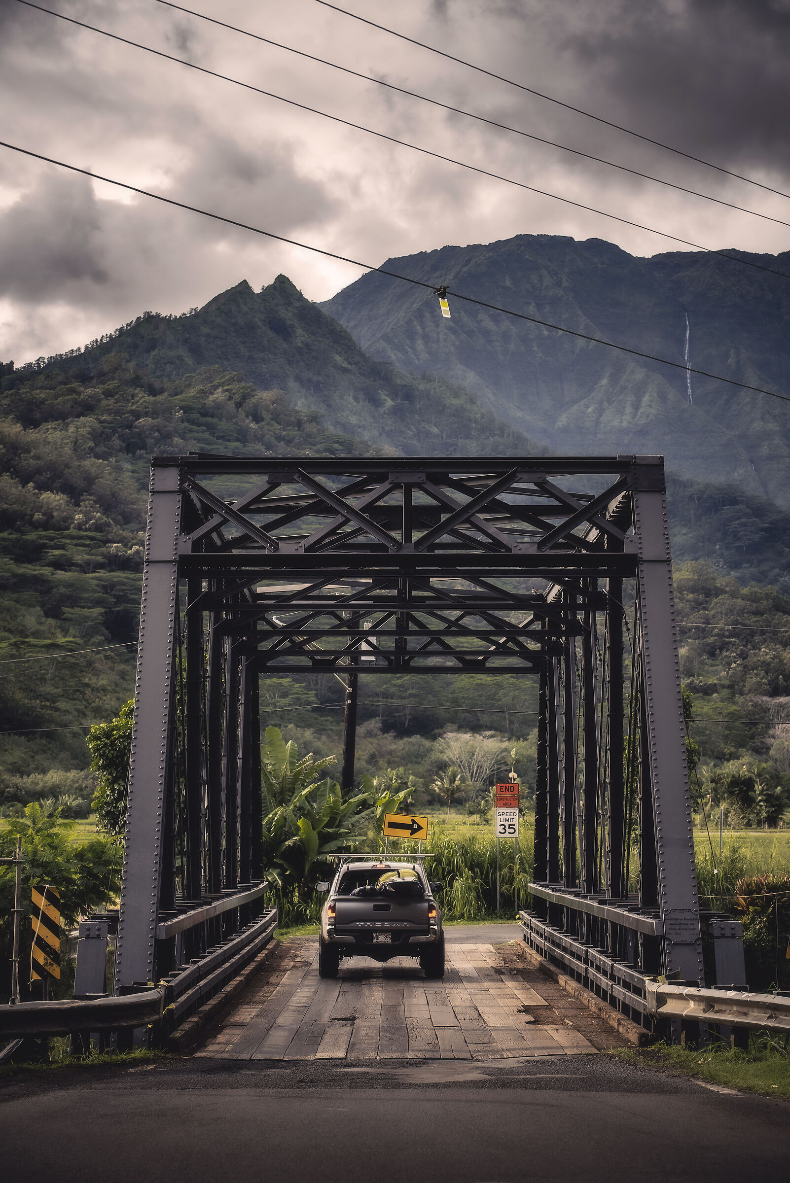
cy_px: 592
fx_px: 3354
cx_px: 395
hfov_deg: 13.4
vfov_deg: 20.0
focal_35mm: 102
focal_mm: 102
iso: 200
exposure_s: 1/200
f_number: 5.6
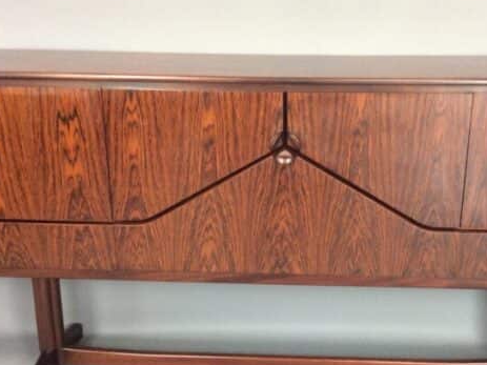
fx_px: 745
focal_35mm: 53
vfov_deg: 27.3
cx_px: 291
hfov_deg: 36.1
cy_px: 251
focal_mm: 3.3
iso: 160
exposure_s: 1/25
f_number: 2.4
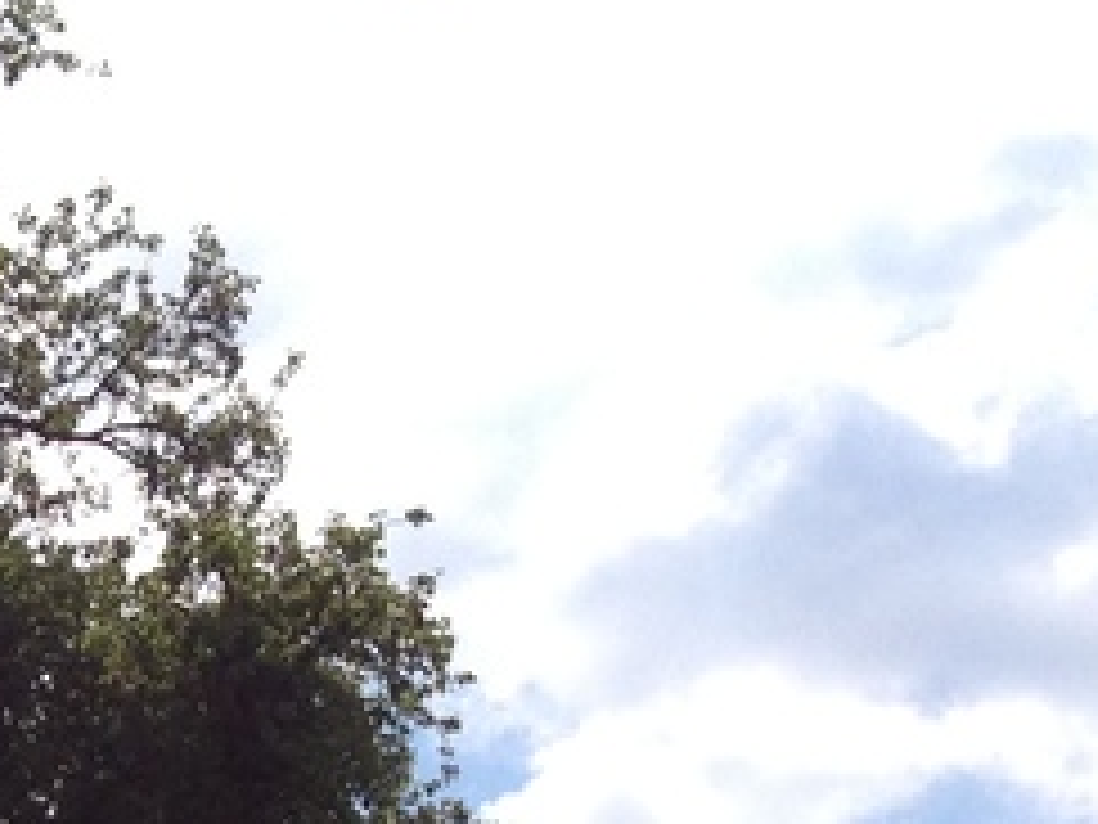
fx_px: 5456
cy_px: 1625
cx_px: -860
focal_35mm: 172
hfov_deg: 10.8
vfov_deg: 8.2
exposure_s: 1/3247
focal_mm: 4.28
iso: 50
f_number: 2.4
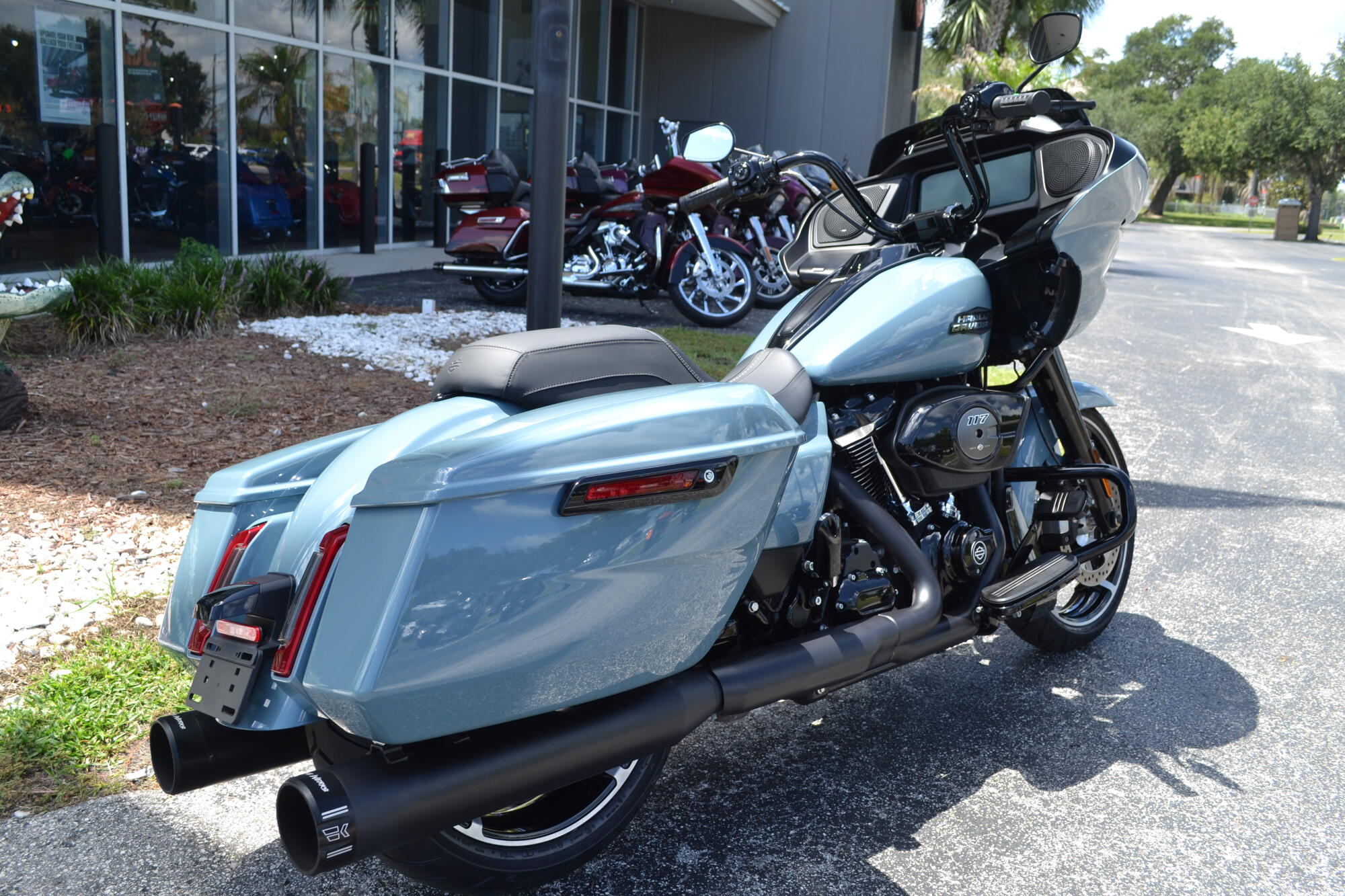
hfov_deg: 61.9
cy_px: 448
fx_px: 1121
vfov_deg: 43.6
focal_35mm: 30
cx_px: 672
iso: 100
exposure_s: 1/160
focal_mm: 20
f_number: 6.3
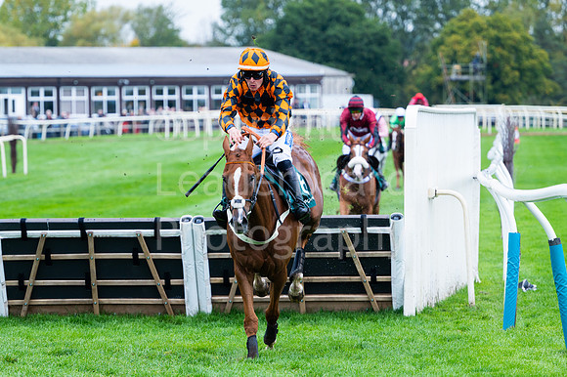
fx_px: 2820
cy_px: 188
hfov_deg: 11.5
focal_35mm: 179
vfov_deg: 7.7
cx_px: 276
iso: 500
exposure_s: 1/1600
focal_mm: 170
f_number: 4
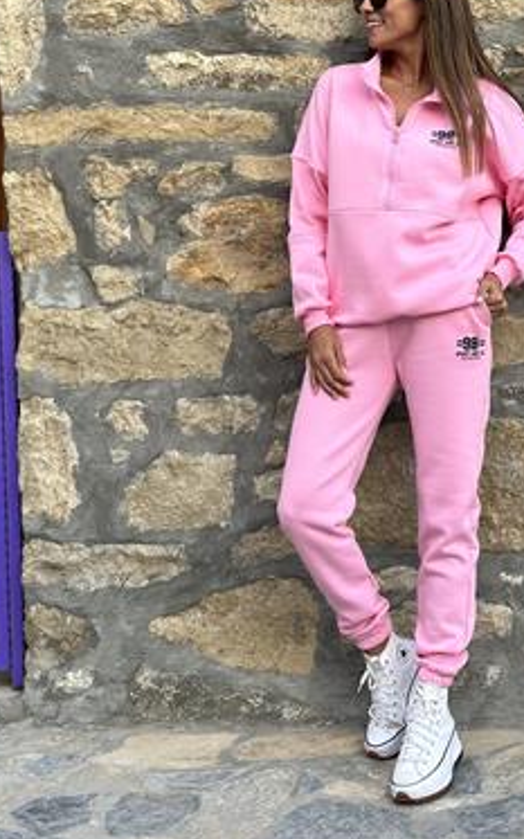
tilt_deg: -3.4
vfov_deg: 29.6
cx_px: 396
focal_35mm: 69
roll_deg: -0.2
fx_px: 1577
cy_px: 283
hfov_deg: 18.7
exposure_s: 1/365
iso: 80
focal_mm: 6.86
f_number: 1.78
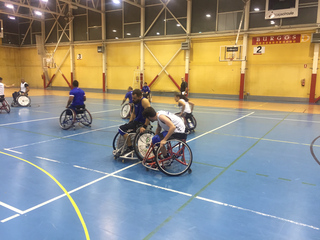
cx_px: 160
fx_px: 268
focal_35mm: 29
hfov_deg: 61.7
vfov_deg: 48.2
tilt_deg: -10.5
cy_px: 120
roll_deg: -2.5
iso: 125
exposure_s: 1/33
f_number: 2.2
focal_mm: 4.15
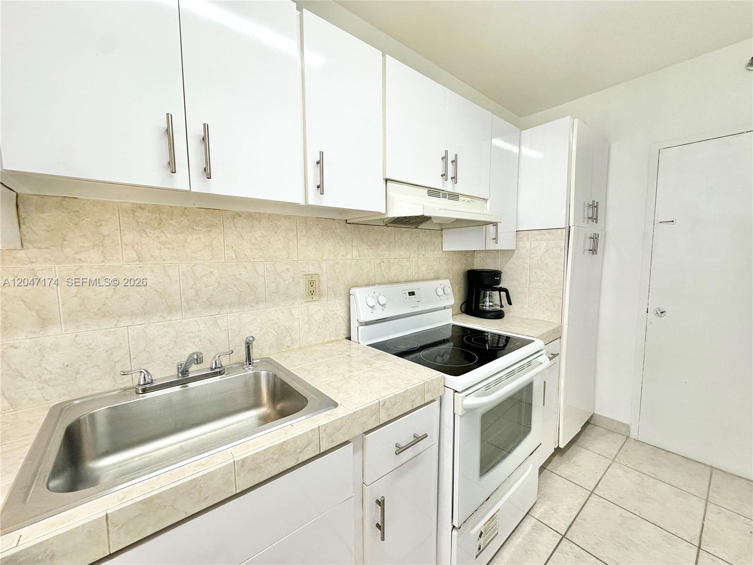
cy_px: 282
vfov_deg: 85.7
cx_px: 376
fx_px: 305
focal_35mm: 14
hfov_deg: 102.1
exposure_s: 1/120
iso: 160
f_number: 2.2
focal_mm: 2.22
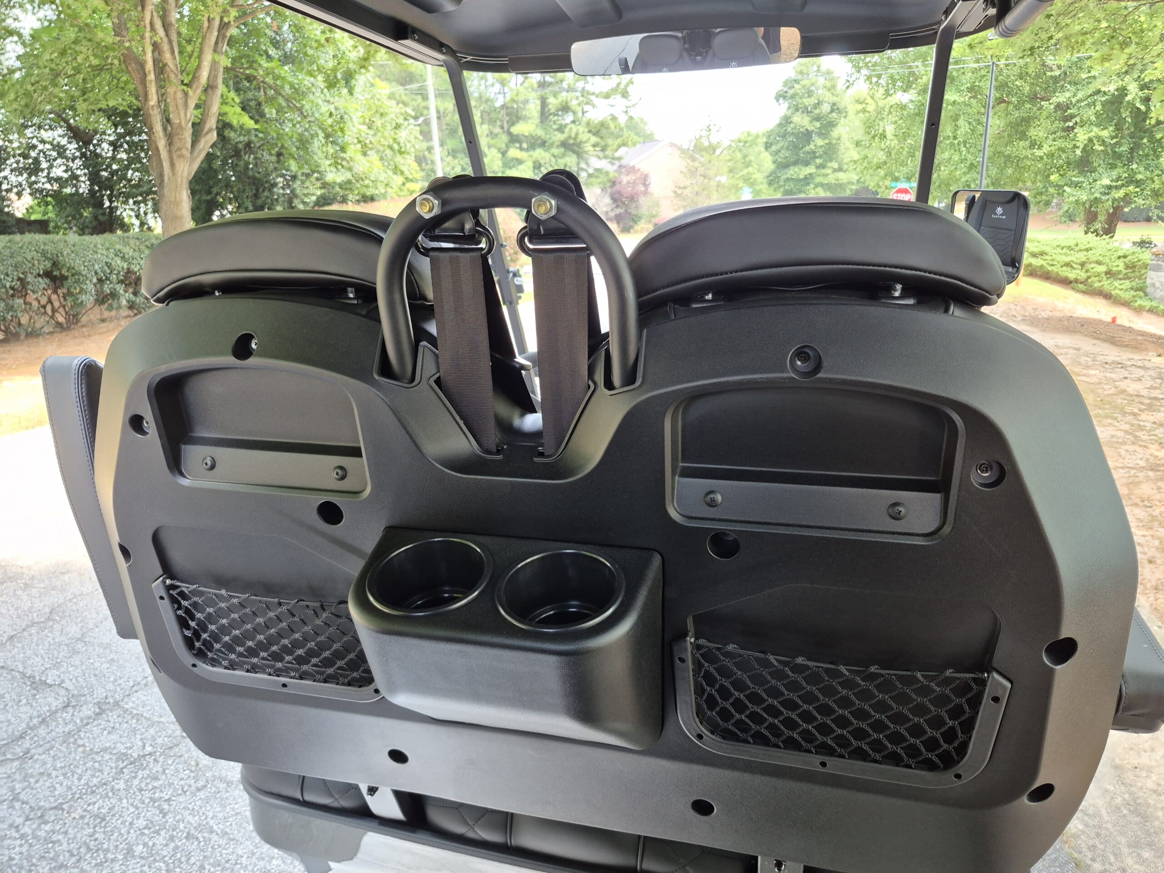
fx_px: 773
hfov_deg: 73.9
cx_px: 582
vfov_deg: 58.9
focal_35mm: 23
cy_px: 436
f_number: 1.8
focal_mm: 5.4
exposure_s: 1/120
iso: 250
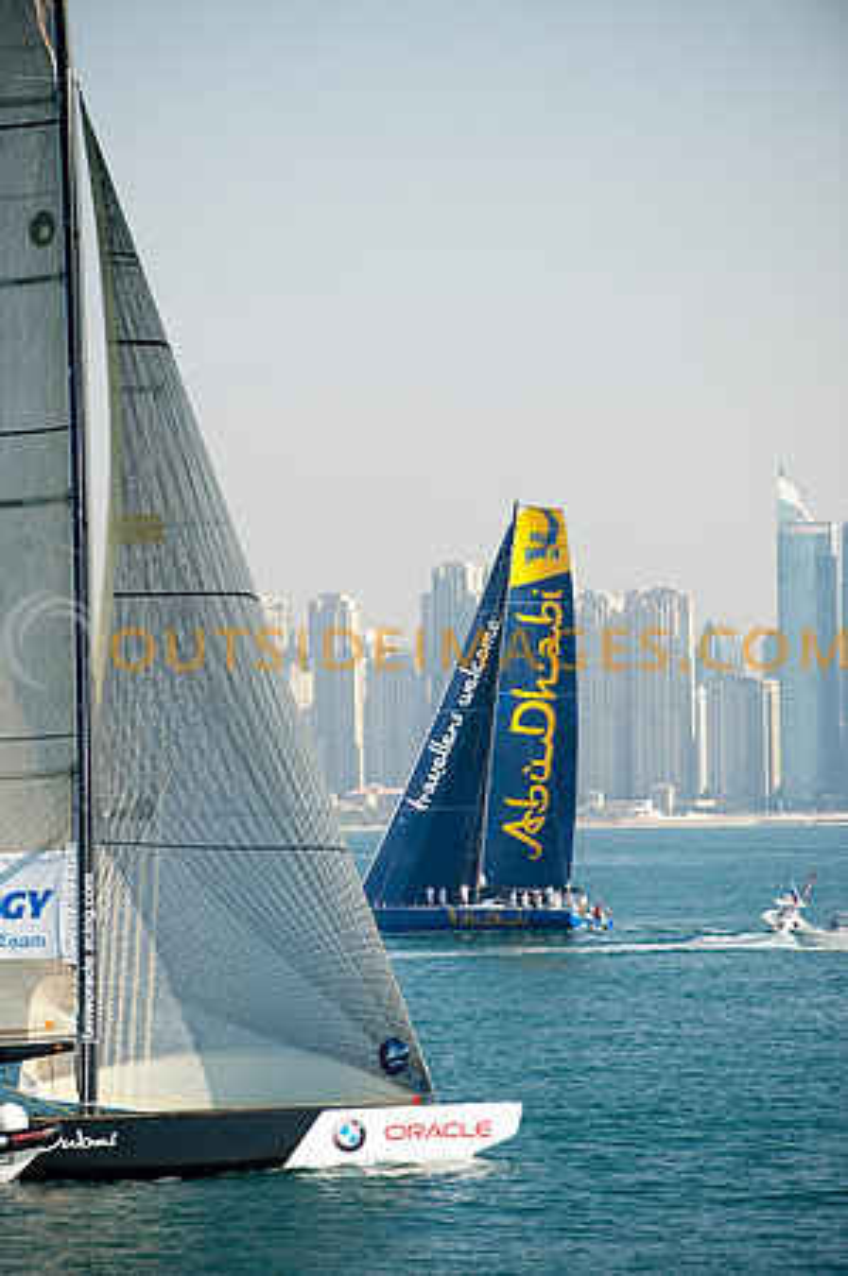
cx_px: 424
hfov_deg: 6.9
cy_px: 638
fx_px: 7082
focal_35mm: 200
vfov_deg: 10.3
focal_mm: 200
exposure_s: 1/640
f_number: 4
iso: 100
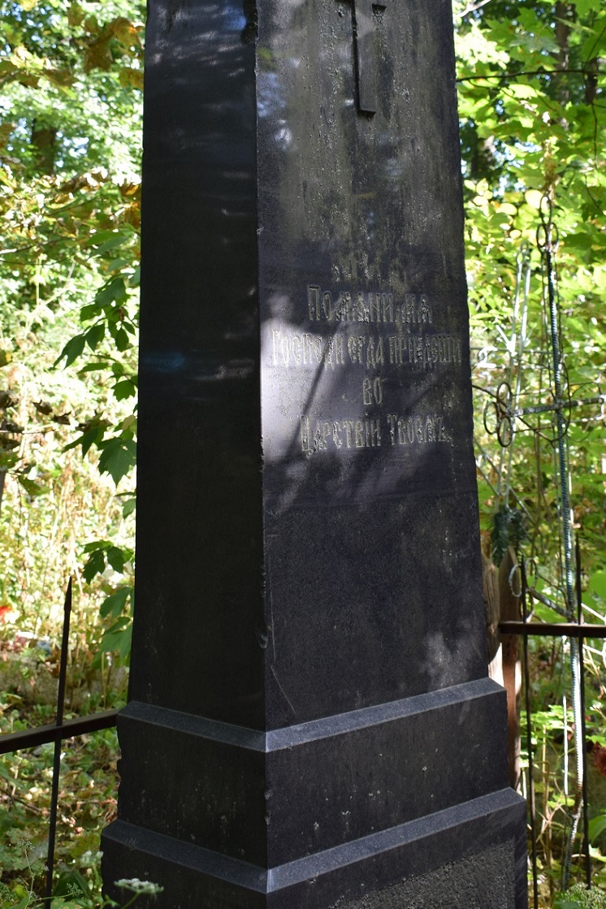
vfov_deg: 36.0
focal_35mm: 55
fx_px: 1389
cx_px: 335
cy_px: 338
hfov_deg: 24.6
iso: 400
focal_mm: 24
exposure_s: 1/125
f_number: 5.6
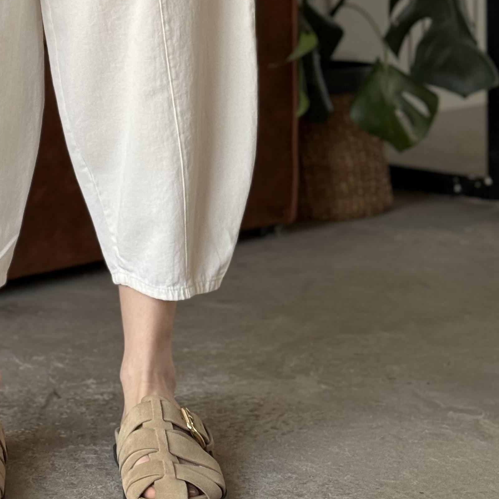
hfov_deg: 16.1
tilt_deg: -2.1
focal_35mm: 107
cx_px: 57
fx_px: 1745
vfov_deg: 15.9
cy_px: -39
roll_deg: +0.6
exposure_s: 1/80
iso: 100
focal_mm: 6.76
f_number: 1.78
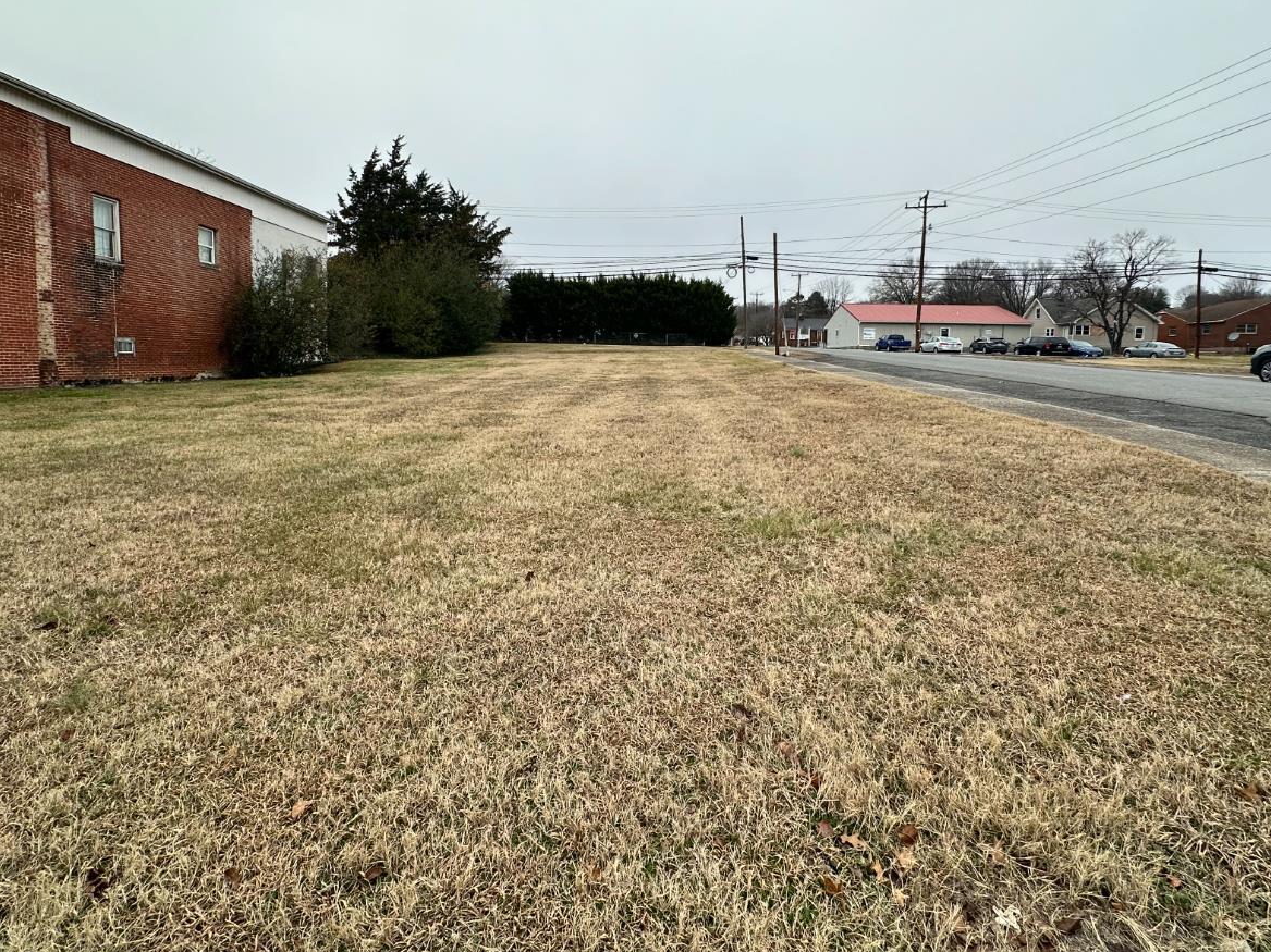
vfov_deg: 71.1
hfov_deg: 87.7
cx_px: 623
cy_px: 401
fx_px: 661
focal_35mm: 18
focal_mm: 2.22
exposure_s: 1/572
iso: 40
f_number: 2.2
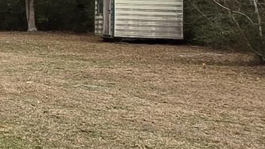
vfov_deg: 12.6
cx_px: -297
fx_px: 660
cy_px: -22
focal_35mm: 94
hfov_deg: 16.2
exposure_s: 1/2000
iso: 125
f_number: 2.2
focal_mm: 2.2
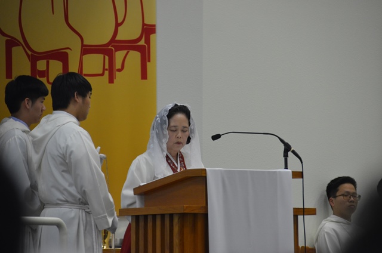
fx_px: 3177
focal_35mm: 300
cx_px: 191
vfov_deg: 4.6
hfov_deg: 6.9
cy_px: 126
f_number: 5.6
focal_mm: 200
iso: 1600
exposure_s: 1/50
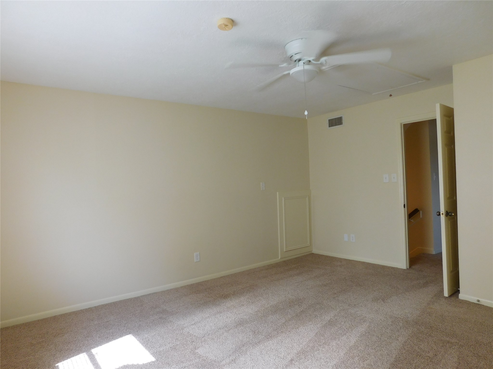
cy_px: 184
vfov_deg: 58.9
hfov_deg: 73.9
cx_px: 246
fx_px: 328
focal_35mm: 23
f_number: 3
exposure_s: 1/50
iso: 125
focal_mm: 4
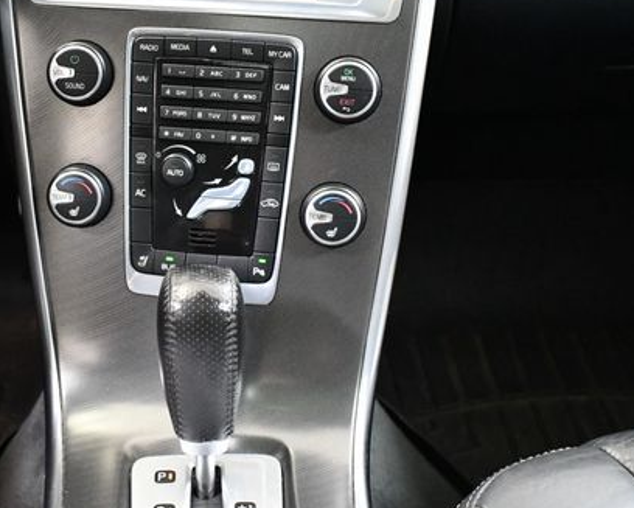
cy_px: 261
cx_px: 208
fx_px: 995
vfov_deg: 28.6
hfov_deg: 35.0
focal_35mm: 53
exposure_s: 1/60
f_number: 3.5
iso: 5600
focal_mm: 18
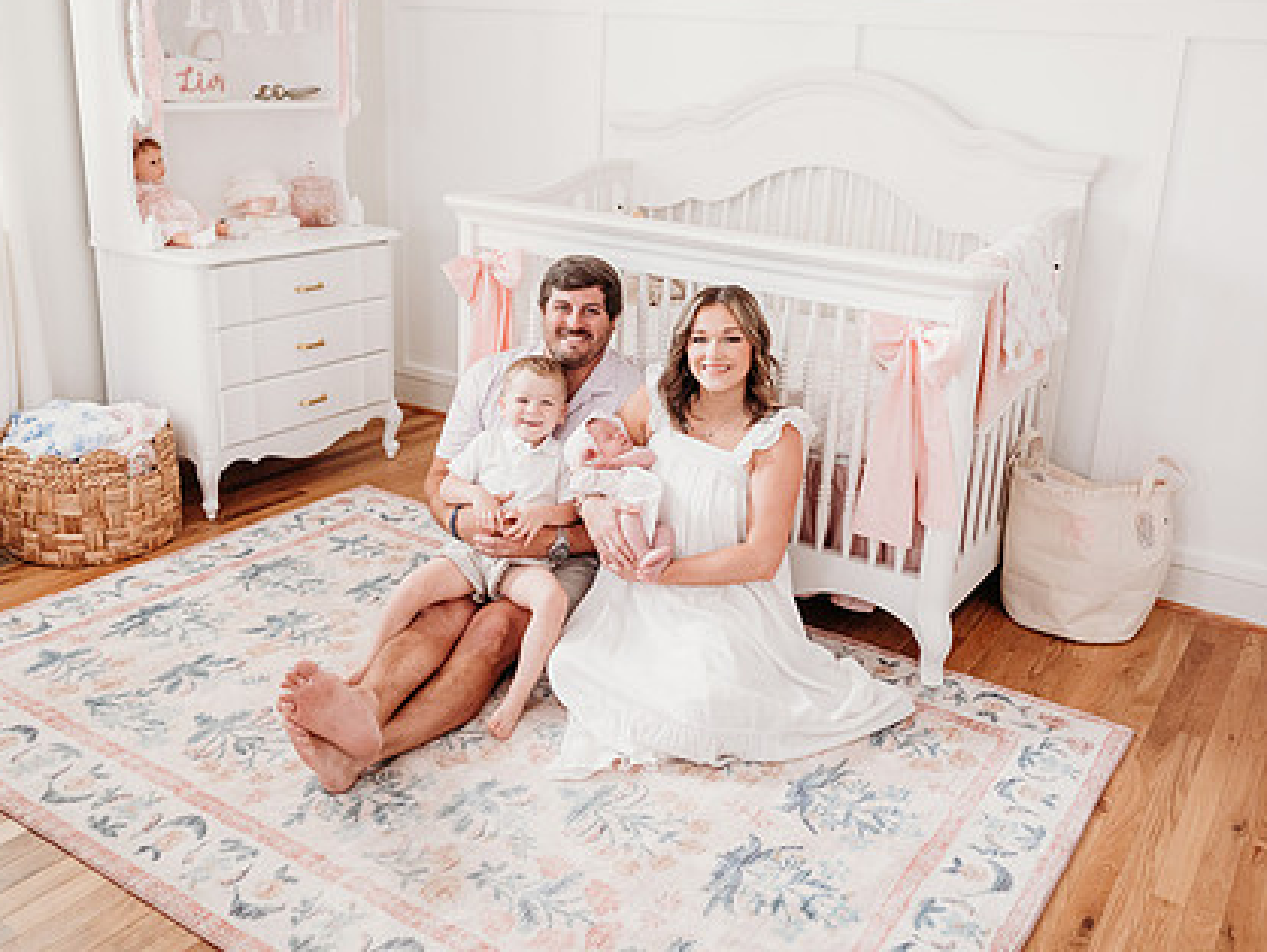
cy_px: 423
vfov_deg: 44.1
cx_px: 688
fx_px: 1172
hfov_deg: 56.7
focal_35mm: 32
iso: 2000
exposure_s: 1/200
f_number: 2.8
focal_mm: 24
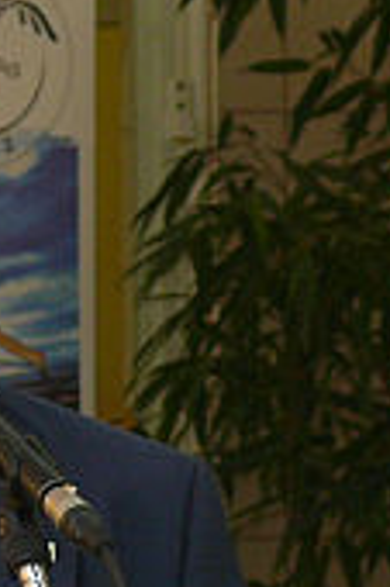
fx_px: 7750
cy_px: 328
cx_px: -52
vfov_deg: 4.3
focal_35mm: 476
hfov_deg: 2.9
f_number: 4
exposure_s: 1/30
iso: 100
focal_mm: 20.5
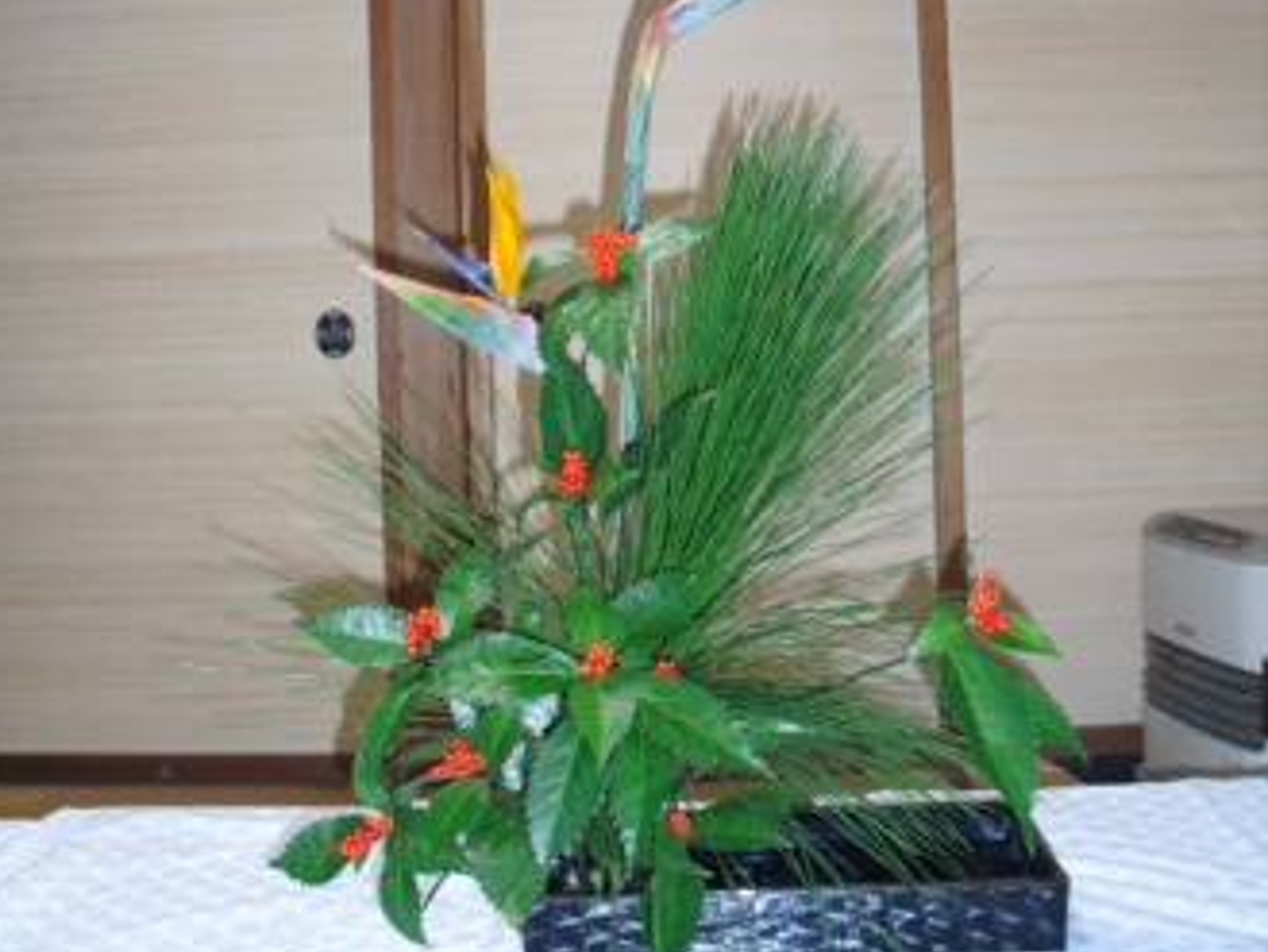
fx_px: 1796
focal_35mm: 49
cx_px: 624
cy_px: 297
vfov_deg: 29.4
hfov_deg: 38.9
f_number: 3.1
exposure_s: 1/60
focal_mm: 6.3
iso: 400
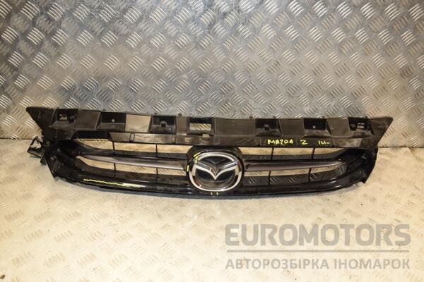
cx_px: 212
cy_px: 141
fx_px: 424
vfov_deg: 36.9
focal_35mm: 36
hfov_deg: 53.1
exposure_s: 1/200
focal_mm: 24
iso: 800
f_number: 5.6
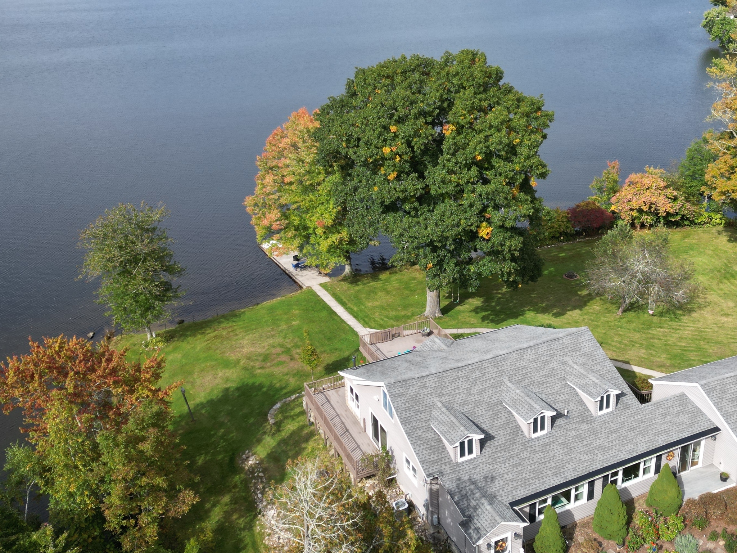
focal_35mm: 36
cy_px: 268
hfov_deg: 51.0
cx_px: 449
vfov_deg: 39.7
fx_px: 766
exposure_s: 1/2000
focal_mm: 6.72
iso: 110
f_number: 1.7
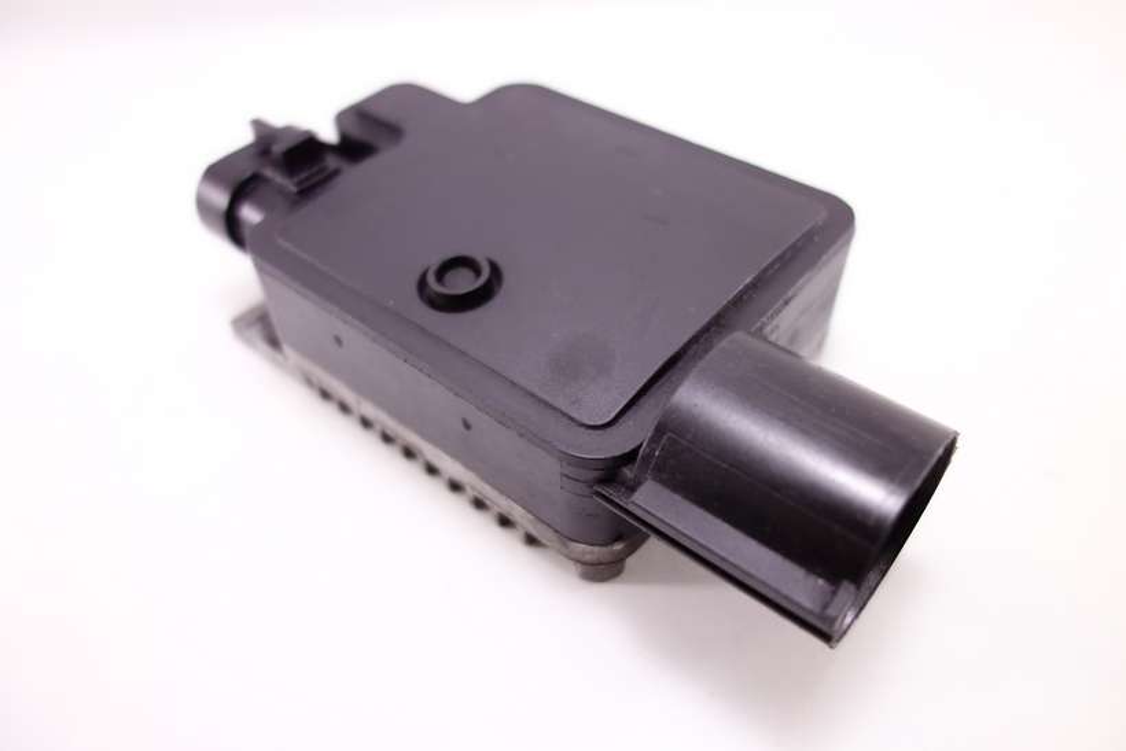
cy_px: 376
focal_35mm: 28
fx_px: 876
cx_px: 563
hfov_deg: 65.5
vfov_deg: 46.4
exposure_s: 1/80
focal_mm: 10.4
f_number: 1.8
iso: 125
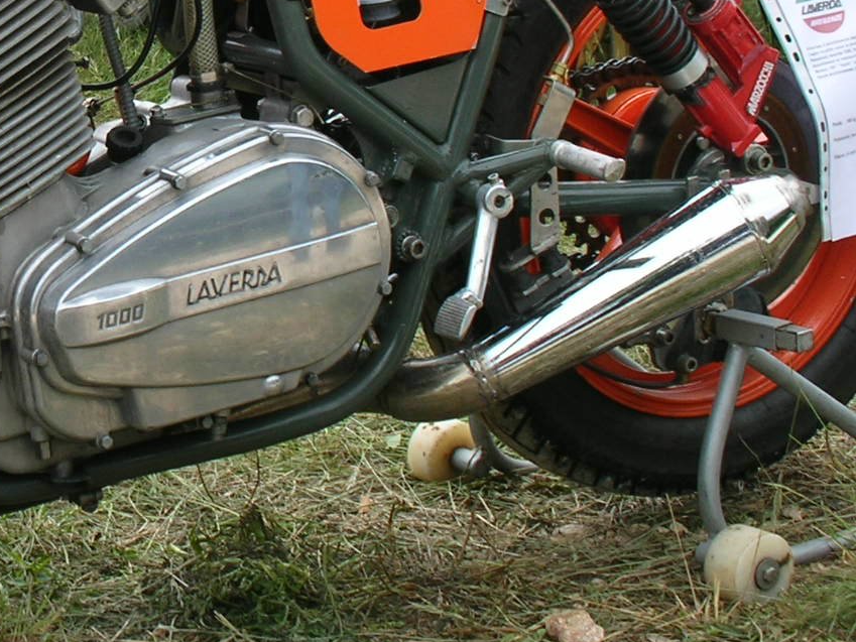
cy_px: 65
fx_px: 2745
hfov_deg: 17.2
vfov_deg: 13.2
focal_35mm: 111
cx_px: -63
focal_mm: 7.7
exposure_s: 1/226
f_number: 3.5
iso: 50
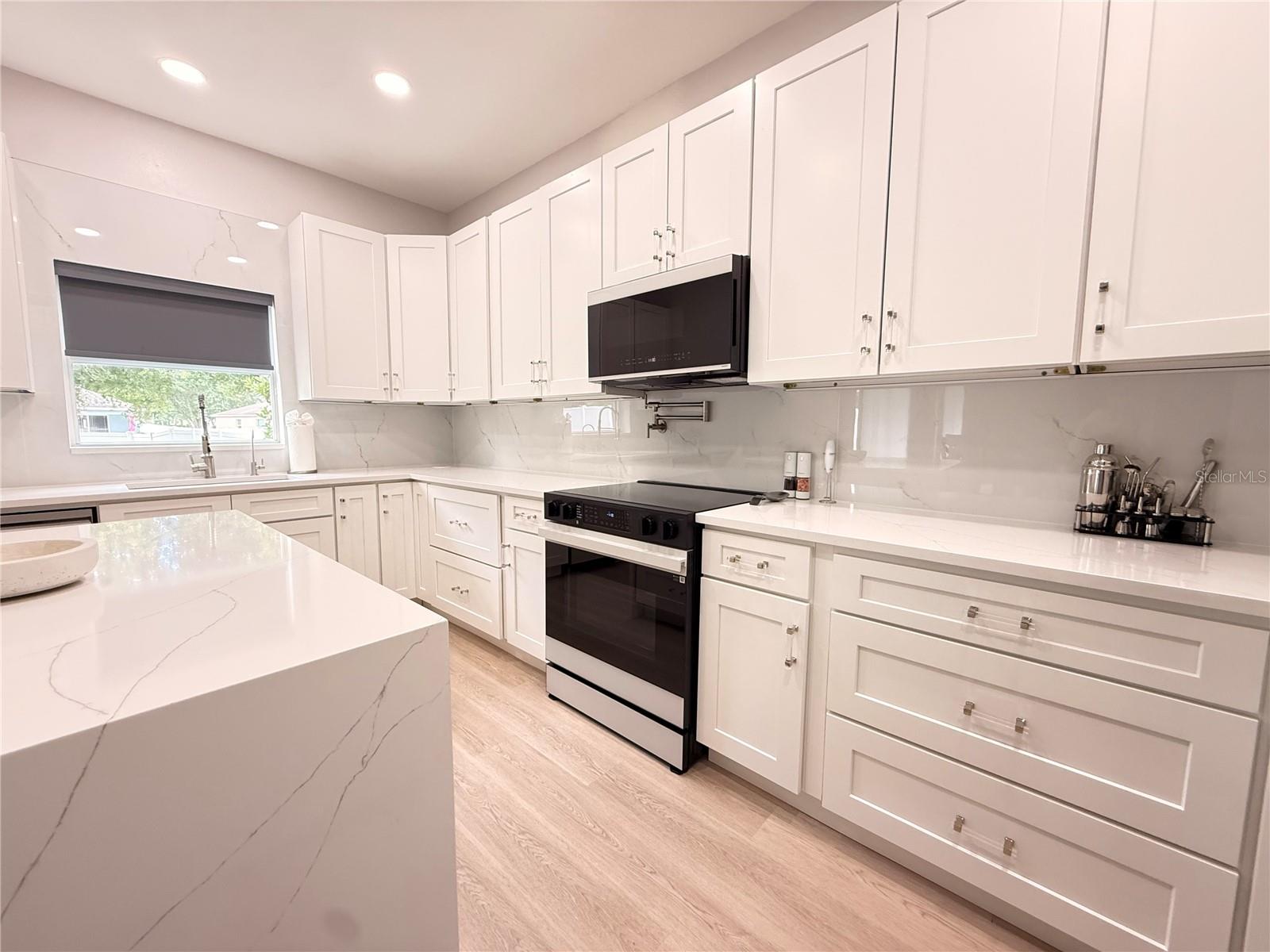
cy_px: 476
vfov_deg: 85.7
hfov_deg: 102.1
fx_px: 514
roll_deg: +0.0
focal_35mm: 14
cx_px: 635
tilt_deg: -4.5
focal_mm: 2.22
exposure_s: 1/91
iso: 400
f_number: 2.2
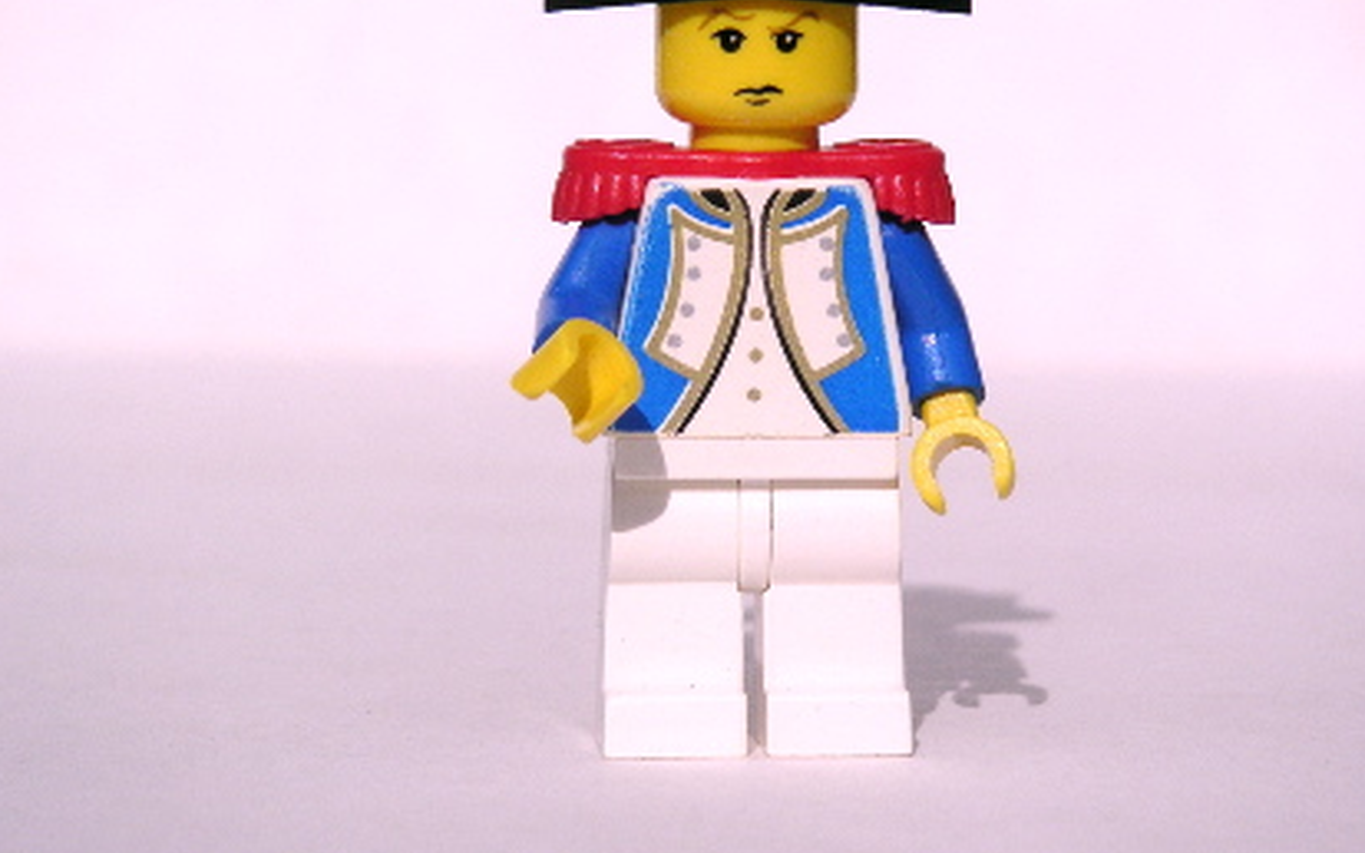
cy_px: 322
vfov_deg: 10.2
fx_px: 4761
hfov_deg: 16.3
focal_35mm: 128
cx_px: 721
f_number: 8
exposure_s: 1/750
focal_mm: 17.1
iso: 50
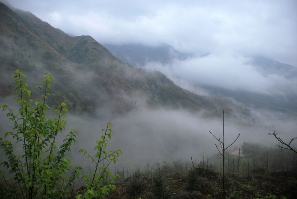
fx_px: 223
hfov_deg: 67.3
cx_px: 148
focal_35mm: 27
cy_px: 100
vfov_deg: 48.0
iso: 200
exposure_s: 1/500
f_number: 3.5
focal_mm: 18
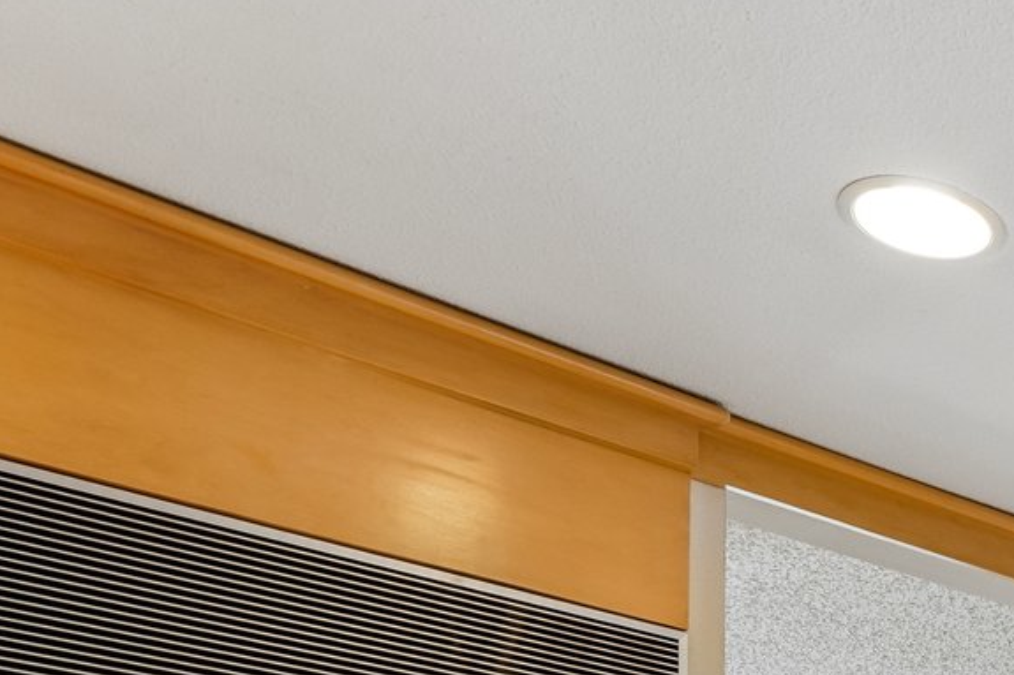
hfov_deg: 25.0
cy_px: 1127
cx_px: 1591
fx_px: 1605
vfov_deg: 19.4
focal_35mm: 57
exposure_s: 1/25
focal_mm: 16
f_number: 8
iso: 400
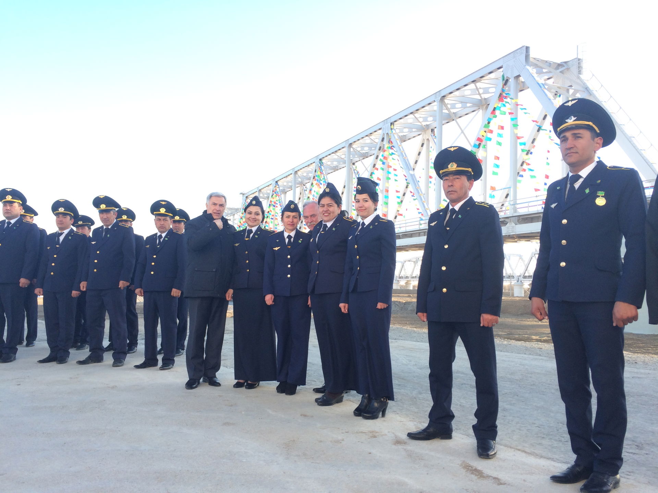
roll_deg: -0.6
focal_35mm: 29
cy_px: 246
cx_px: 329
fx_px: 551
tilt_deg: +3.0
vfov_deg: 48.2
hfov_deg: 61.7
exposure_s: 1/225
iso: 32
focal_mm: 4.15
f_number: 2.2
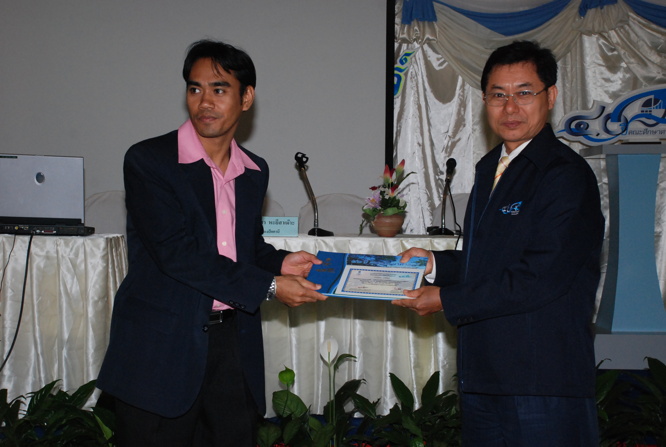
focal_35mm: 57
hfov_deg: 35.0
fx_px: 1057
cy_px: 224
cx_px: 333
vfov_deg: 23.9
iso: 1000
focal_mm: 38
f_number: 8
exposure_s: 1/200
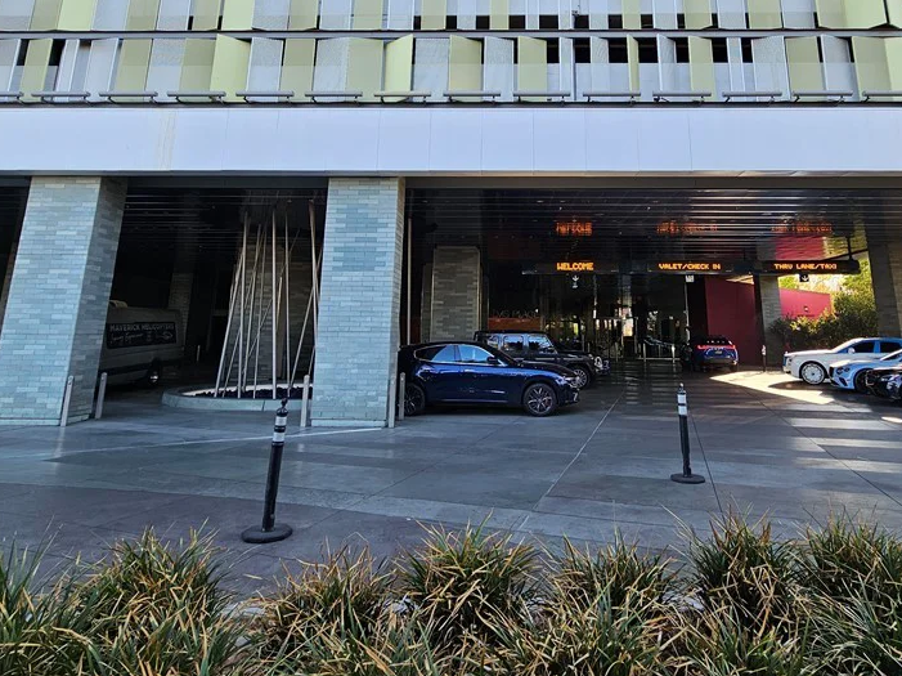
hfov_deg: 84.4
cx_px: 498
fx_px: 495
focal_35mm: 19
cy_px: 221
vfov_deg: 66.6
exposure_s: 1/143
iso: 50
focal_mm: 2.2
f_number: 2.2
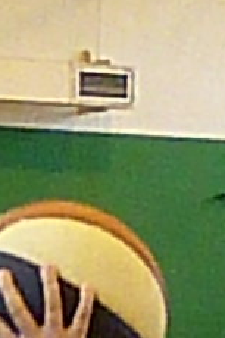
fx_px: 4347
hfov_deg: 2.9
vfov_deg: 4.3
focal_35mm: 463
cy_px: 949
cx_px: 668
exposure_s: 1/125
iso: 800
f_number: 4
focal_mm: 9
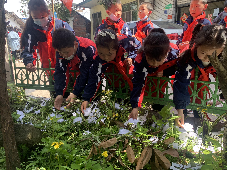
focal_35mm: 26
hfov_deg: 67.3
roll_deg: +1.5
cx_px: 114
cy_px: 85
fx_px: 170
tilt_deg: -14.1
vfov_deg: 53.1
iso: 25
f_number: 1.8
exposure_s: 1/212
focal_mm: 4.25
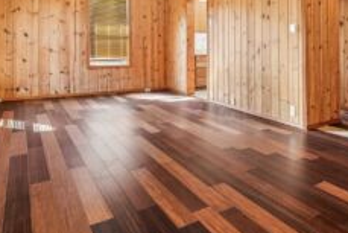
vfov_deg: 44.8
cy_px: 57
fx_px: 271
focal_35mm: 28
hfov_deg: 63.6
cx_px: 236
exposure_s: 1/15
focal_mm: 16
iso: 1600
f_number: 8
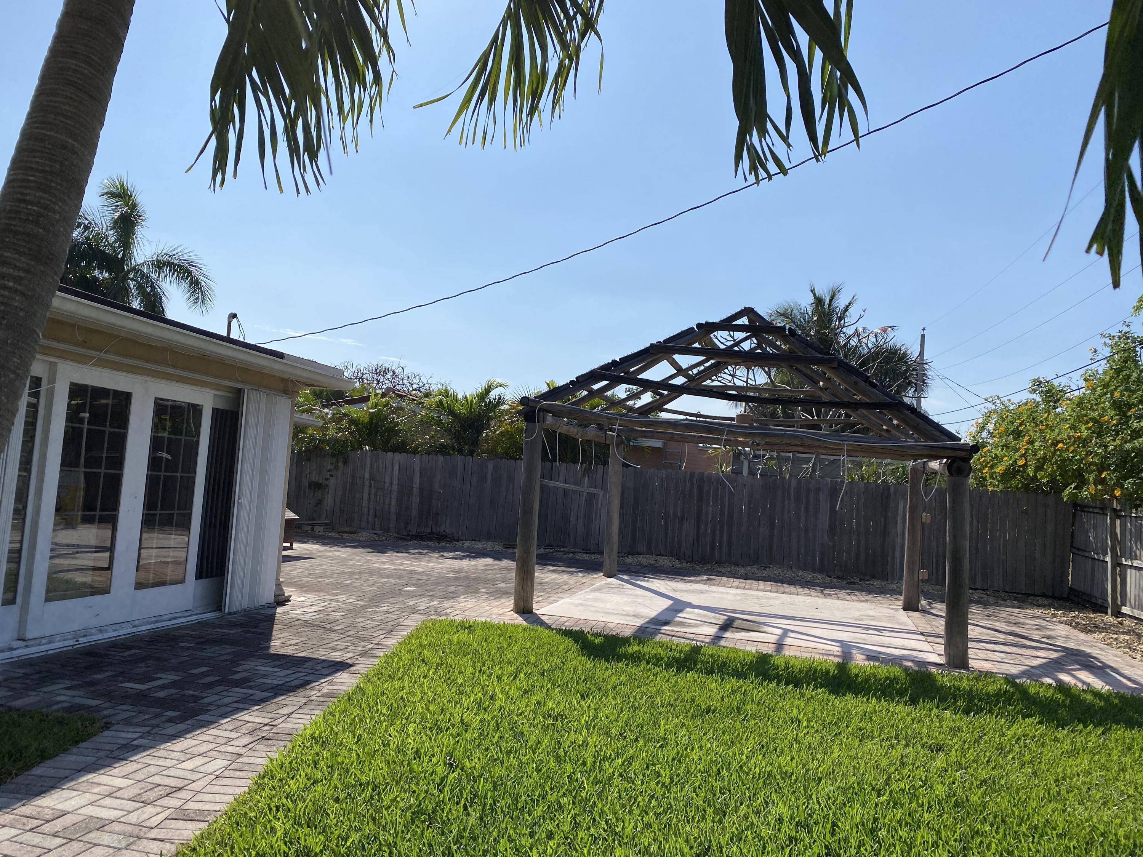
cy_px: 428
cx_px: 572
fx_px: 859
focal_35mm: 26
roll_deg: -4.8
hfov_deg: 67.3
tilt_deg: +5.0
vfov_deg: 53.1
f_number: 1.8
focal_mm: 4.25
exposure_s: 1/6098
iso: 32
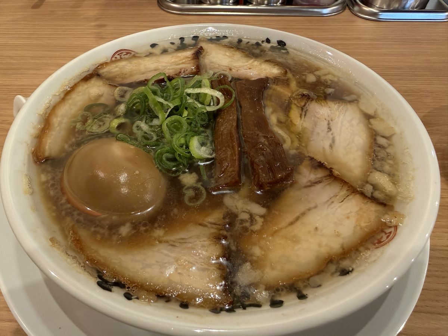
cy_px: 168
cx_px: 224
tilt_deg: -48.5
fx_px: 311
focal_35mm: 24
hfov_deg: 71.6
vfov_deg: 56.8
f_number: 2.2
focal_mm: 2.22
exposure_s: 1/60
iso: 320
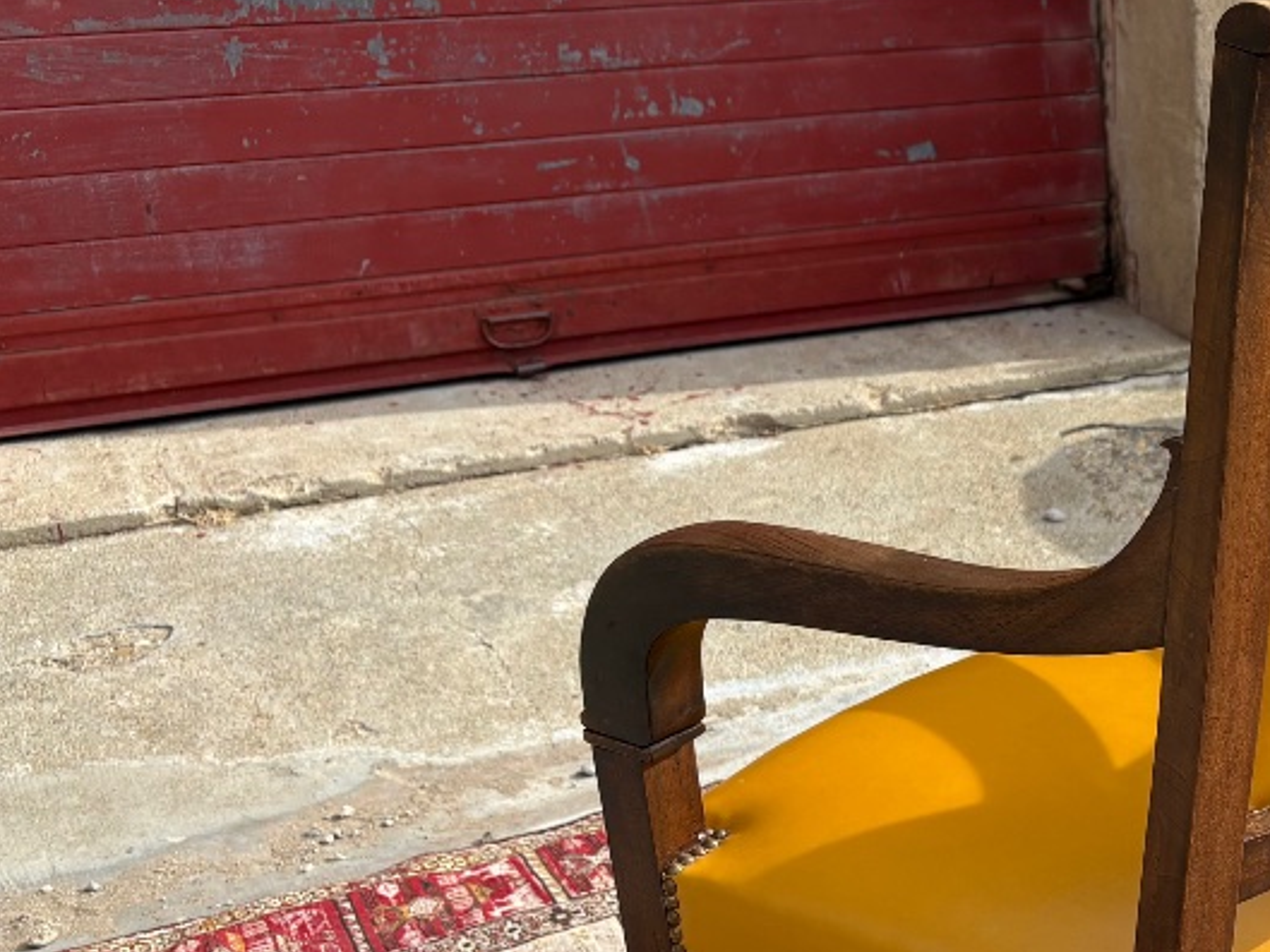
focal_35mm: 59
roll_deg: +1.1
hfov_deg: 30.2
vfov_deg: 24.6
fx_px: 2165
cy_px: 667
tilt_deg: -21.4
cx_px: 1301
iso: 50
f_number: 1.6
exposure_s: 1/1550
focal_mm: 5.96
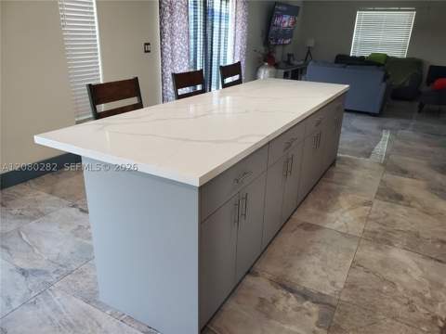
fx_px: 335
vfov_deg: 53.1
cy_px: 167
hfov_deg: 67.3
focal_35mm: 26
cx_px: 223
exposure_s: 1/60
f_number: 2.4
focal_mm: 4.3
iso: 200
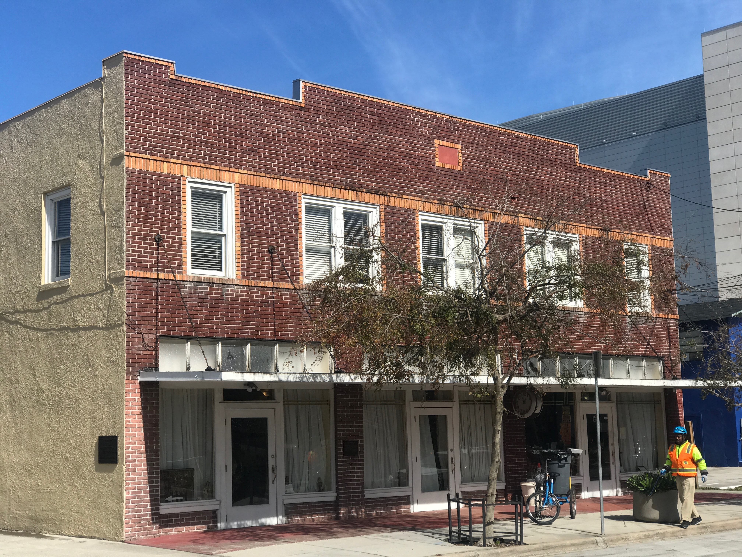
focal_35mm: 57
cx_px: 371
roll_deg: +2.0
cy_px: 278
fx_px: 1222
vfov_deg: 25.7
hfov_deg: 33.8
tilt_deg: +7.3
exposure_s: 1/977
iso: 20
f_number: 2.8
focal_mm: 6.6
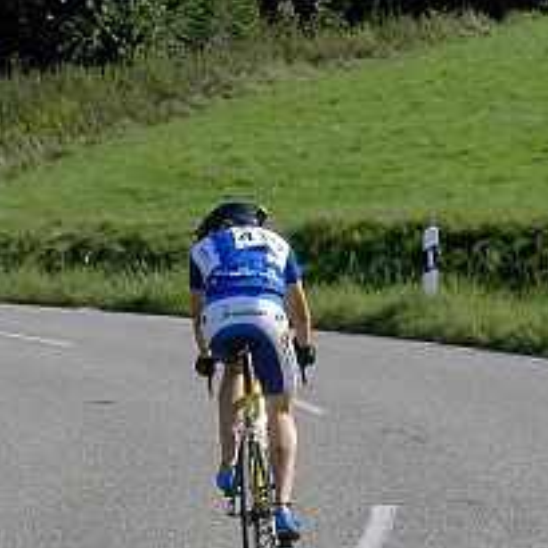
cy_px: 583
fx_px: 2722
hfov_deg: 11.4
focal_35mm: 152
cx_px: 61
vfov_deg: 11.4
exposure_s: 1/640
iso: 100
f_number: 4.8
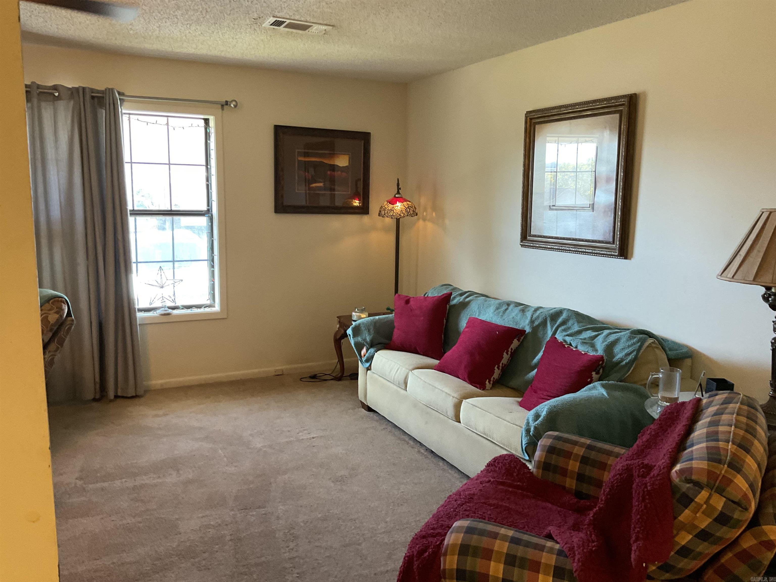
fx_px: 650
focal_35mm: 29
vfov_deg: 48.2
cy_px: 291
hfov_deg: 61.7
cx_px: 388
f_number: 1.8
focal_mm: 3
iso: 160
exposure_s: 1/60
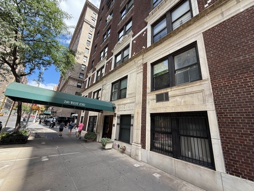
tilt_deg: +16.0
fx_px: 103
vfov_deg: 85.7
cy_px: 96
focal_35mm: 14
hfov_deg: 102.1
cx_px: 127
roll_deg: -4.1
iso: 50
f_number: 2.2
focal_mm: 2.22
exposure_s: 1/351
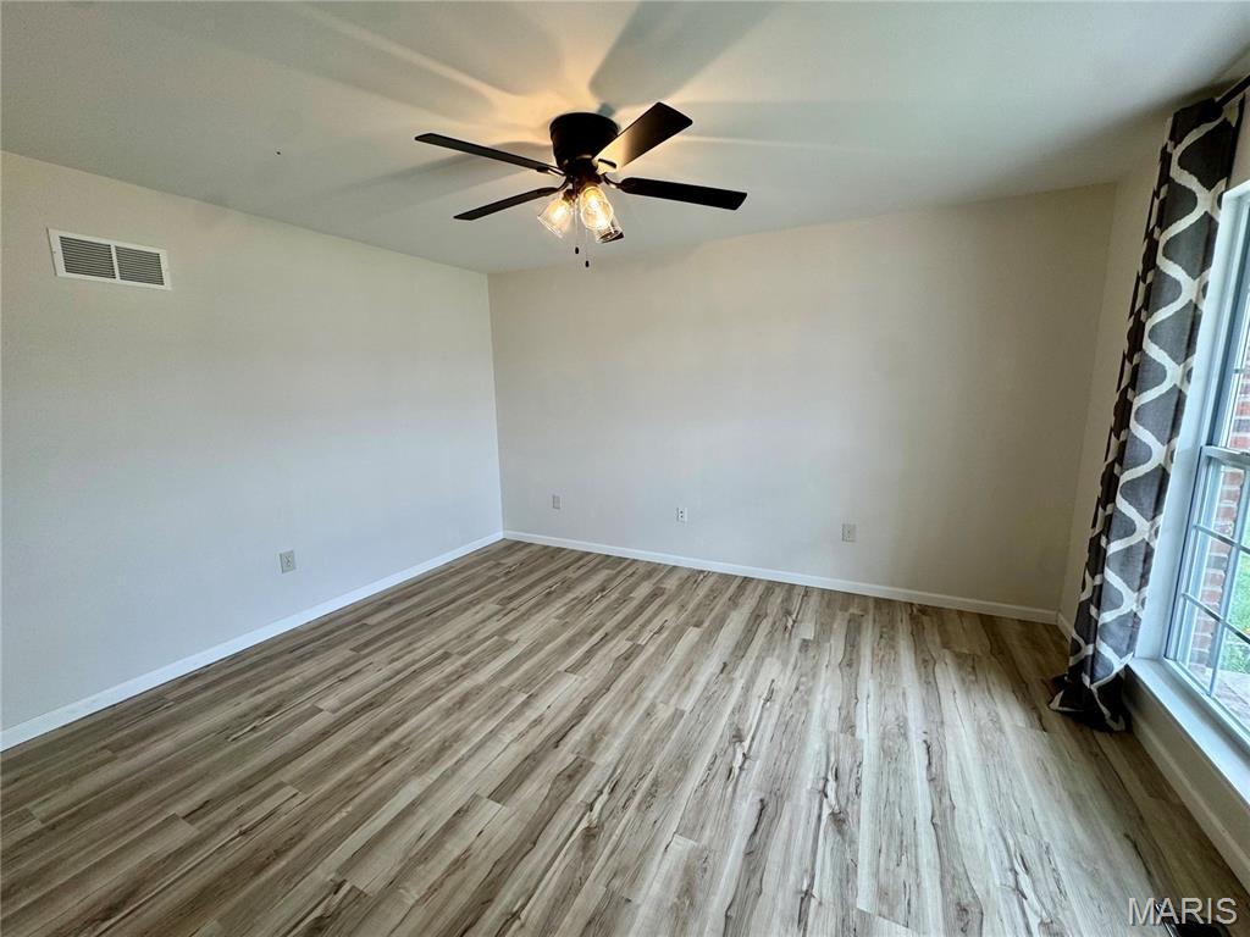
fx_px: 506
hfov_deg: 102.1
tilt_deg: -9.9
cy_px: 468
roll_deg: +1.4
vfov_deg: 85.7
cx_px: 625
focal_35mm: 14
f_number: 2.2
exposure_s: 1/120
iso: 80
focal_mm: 2.22
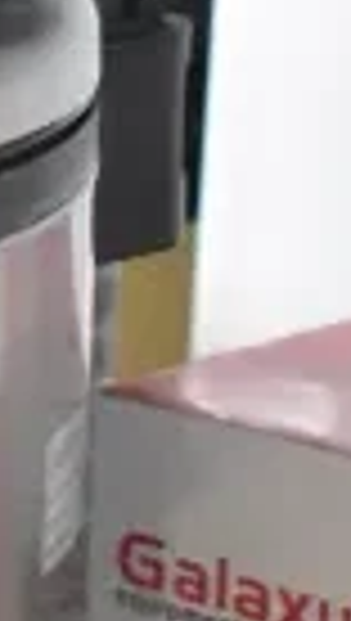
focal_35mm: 208
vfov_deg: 10.3
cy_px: 574
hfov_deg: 5.5
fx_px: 3429
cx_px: -684
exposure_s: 1/160
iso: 6400
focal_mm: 30
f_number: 6.3
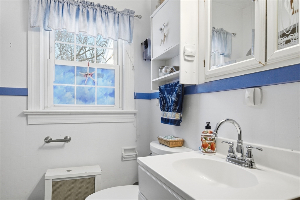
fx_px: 175
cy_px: 100
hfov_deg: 81.2
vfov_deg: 59.5
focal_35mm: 21
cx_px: 150
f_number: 8
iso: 800
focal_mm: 14
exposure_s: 1/500
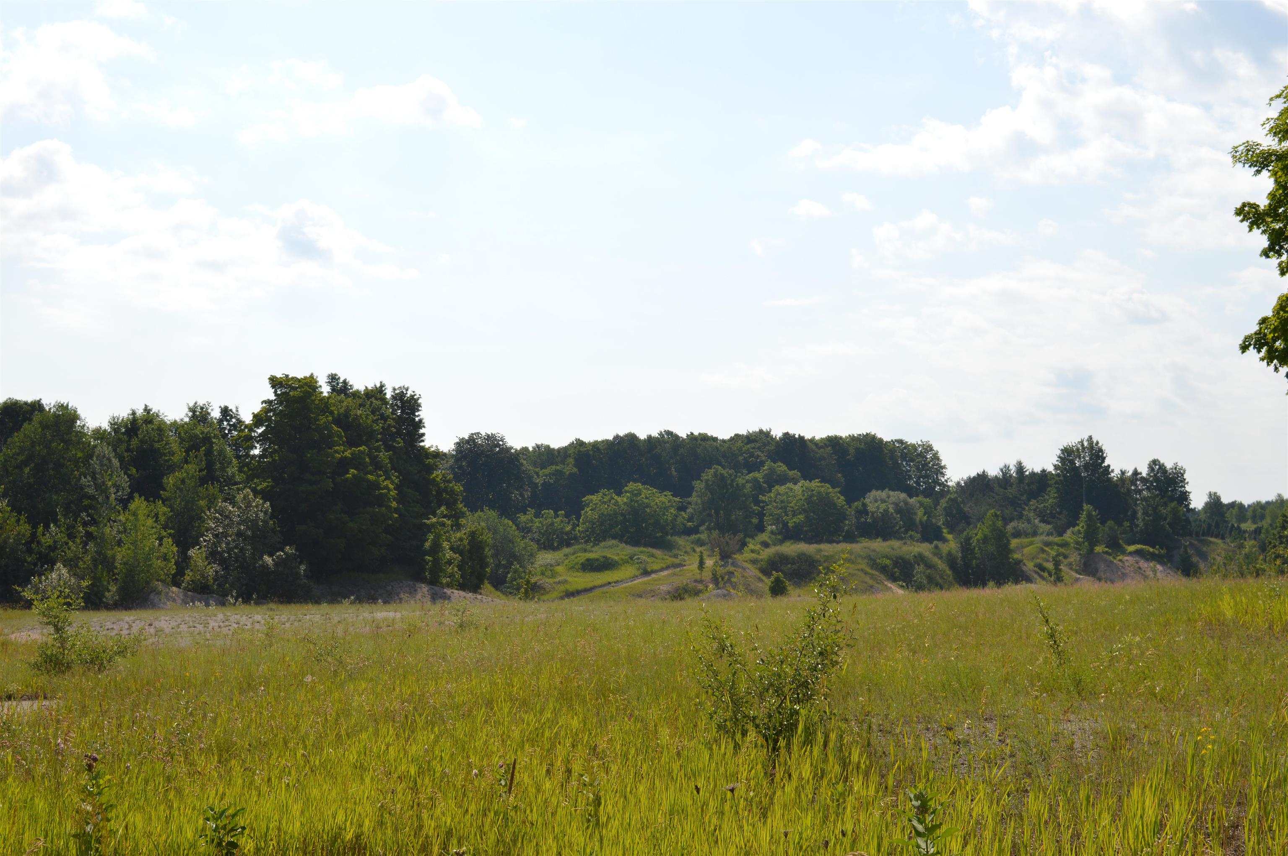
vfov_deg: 30.8
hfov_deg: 45.0
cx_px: 644
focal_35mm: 44
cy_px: 428
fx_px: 1555
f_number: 10
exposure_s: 1/400
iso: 100
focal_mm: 29
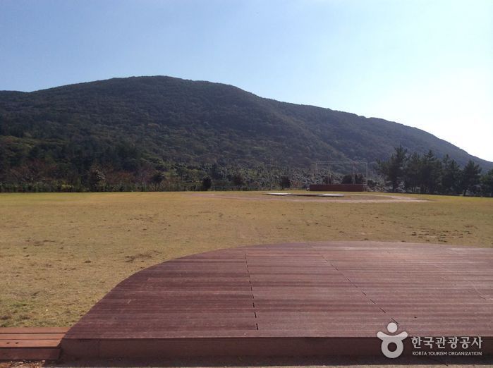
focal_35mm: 33
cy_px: 184
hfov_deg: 55.4
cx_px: 246
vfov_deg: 42.8
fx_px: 469
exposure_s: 1/2725
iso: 32
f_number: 2.4
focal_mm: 3.3
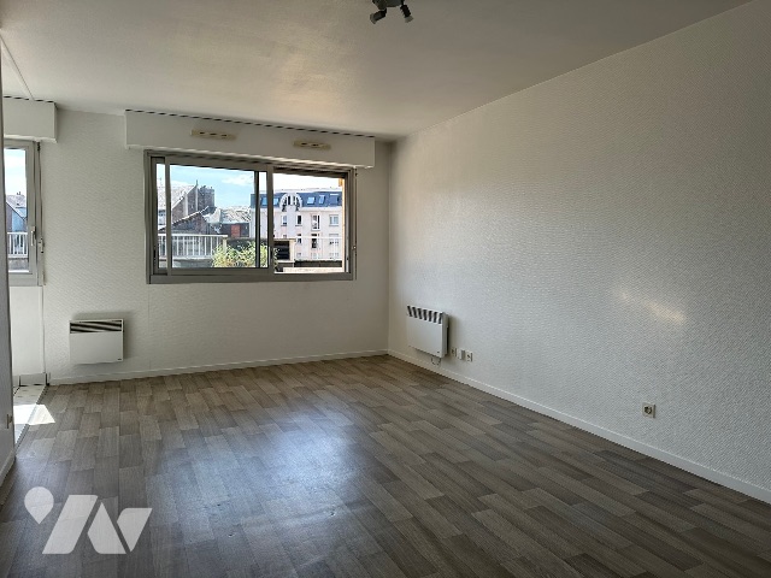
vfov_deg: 56.8
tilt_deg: -3.6
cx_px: 386
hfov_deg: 71.6
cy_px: 289
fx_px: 535
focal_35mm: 24
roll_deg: -0.5
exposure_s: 1/810
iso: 80
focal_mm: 6.86
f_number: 1.78
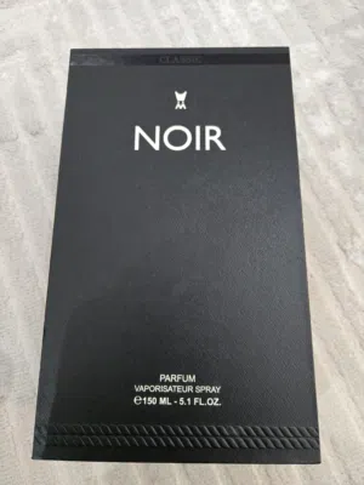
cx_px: 182
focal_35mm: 23
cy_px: 242
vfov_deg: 73.9
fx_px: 322
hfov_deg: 58.9
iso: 1600
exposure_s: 1/50
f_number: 1.8
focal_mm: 5.4
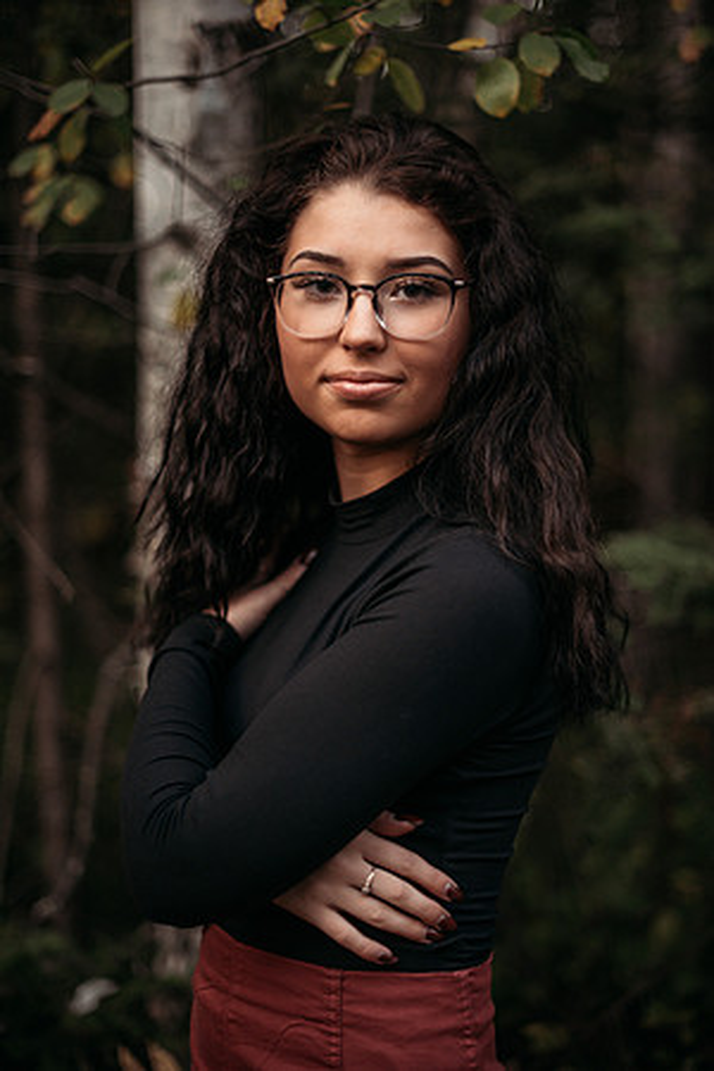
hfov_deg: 27.0
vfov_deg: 39.6
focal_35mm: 50
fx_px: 1487
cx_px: 357
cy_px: 536
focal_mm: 50
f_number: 1.4
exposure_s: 1/160
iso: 400
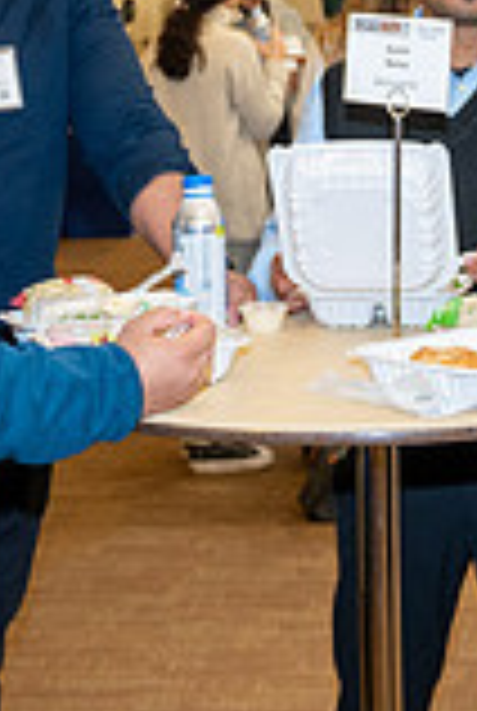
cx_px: 414
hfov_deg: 12.7
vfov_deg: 18.6
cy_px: 72
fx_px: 2137
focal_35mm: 108
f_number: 4
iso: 1600
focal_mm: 29.5
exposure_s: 1/100
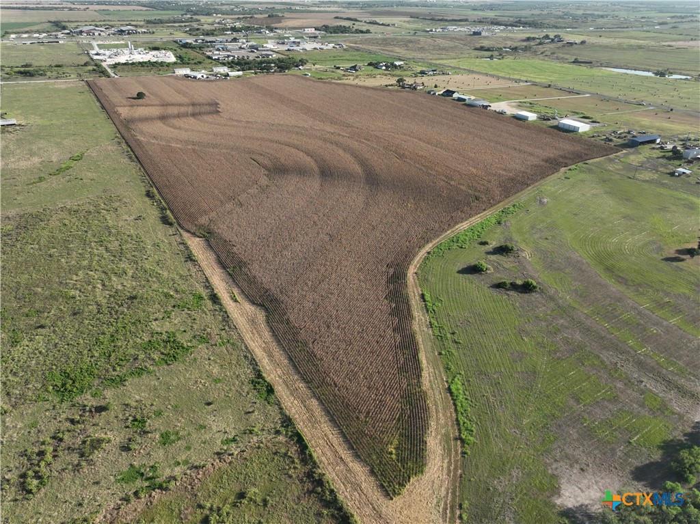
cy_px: 262
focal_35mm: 24
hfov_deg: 71.6
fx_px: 485
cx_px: 350
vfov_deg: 56.8
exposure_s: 1/2000
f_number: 2.8
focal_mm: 12.29
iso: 200
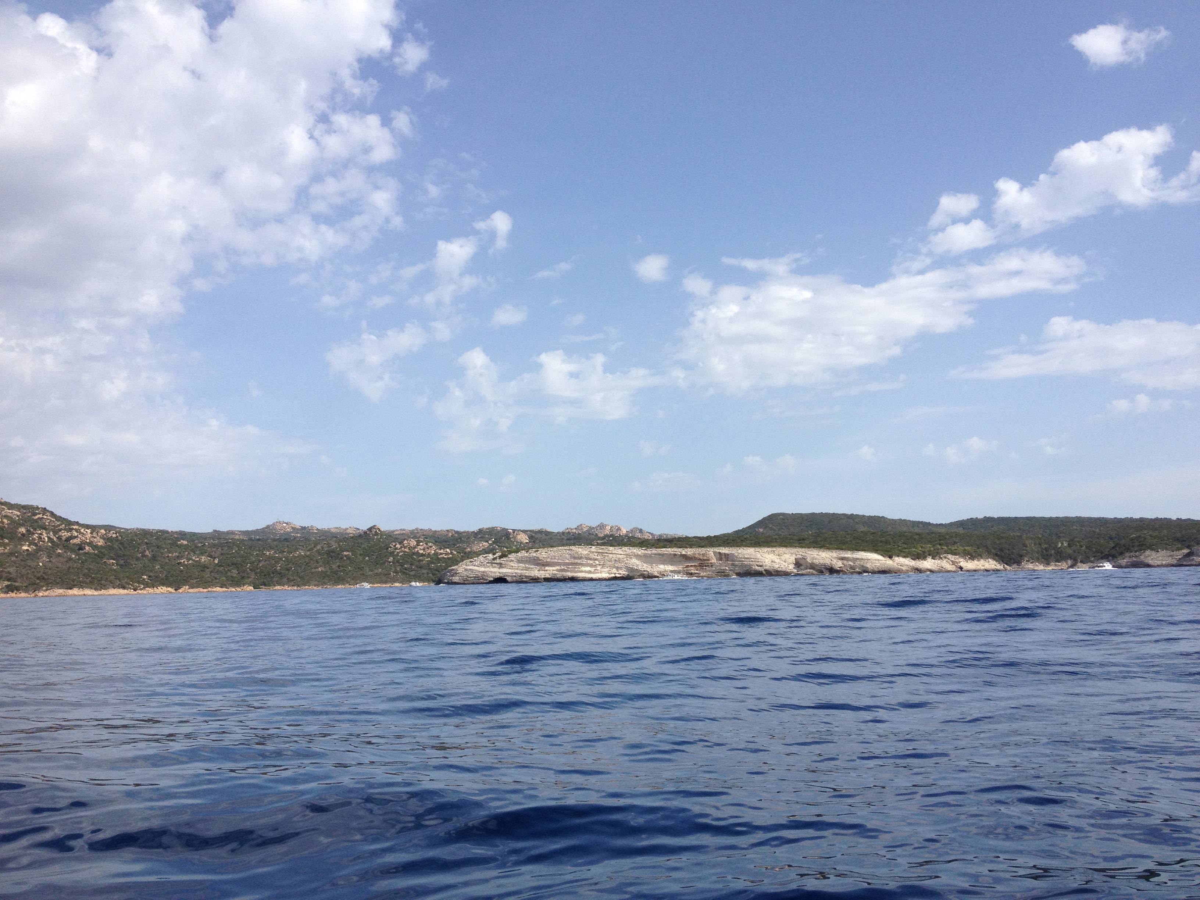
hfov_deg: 52.6
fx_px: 1213
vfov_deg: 40.7
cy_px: 450
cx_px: 600
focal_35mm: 35
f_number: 2.4
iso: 64
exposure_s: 1/2208
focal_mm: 4.28
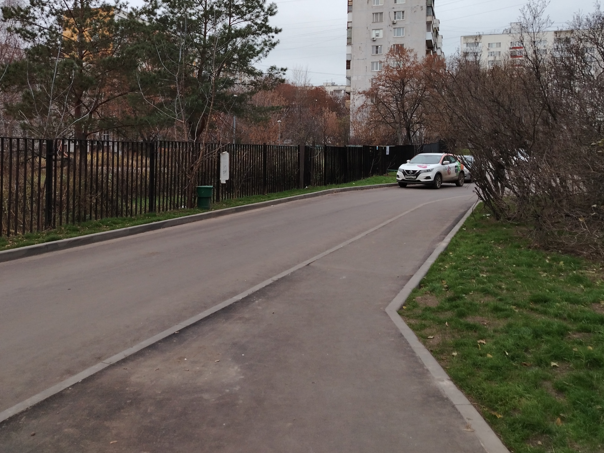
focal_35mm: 32
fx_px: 558
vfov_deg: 43.6
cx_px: 264
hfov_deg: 56.6
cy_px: 155
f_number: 1.75
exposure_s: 1/100
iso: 286
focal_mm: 5.25
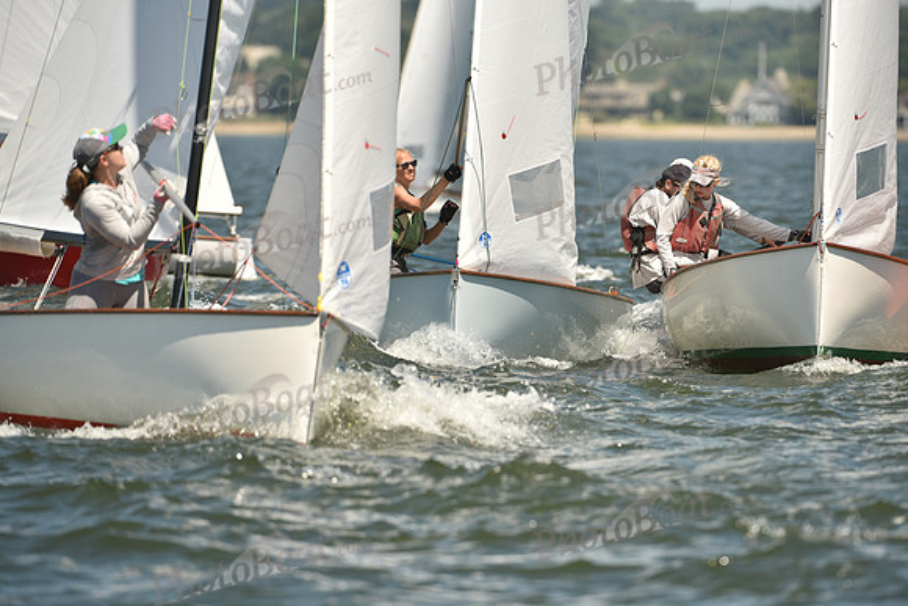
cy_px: 303
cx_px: 454
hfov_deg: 5.2
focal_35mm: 400
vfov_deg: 3.4
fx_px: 10091
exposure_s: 1/1250
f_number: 6.3
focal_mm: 400
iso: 250
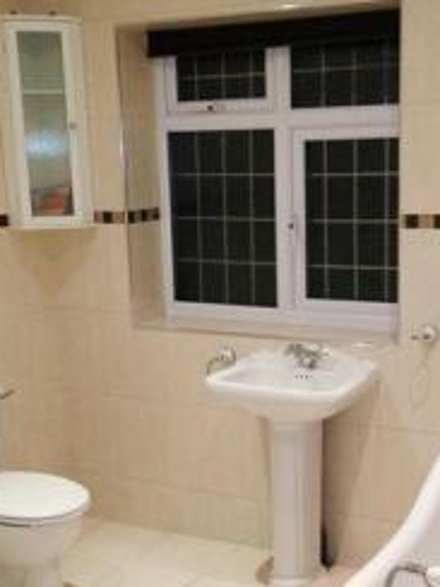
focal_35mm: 59
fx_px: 1000
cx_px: 264
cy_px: 367
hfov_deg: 24.8
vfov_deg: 32.5
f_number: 2.4
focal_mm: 4.13
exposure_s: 1/20
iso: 100
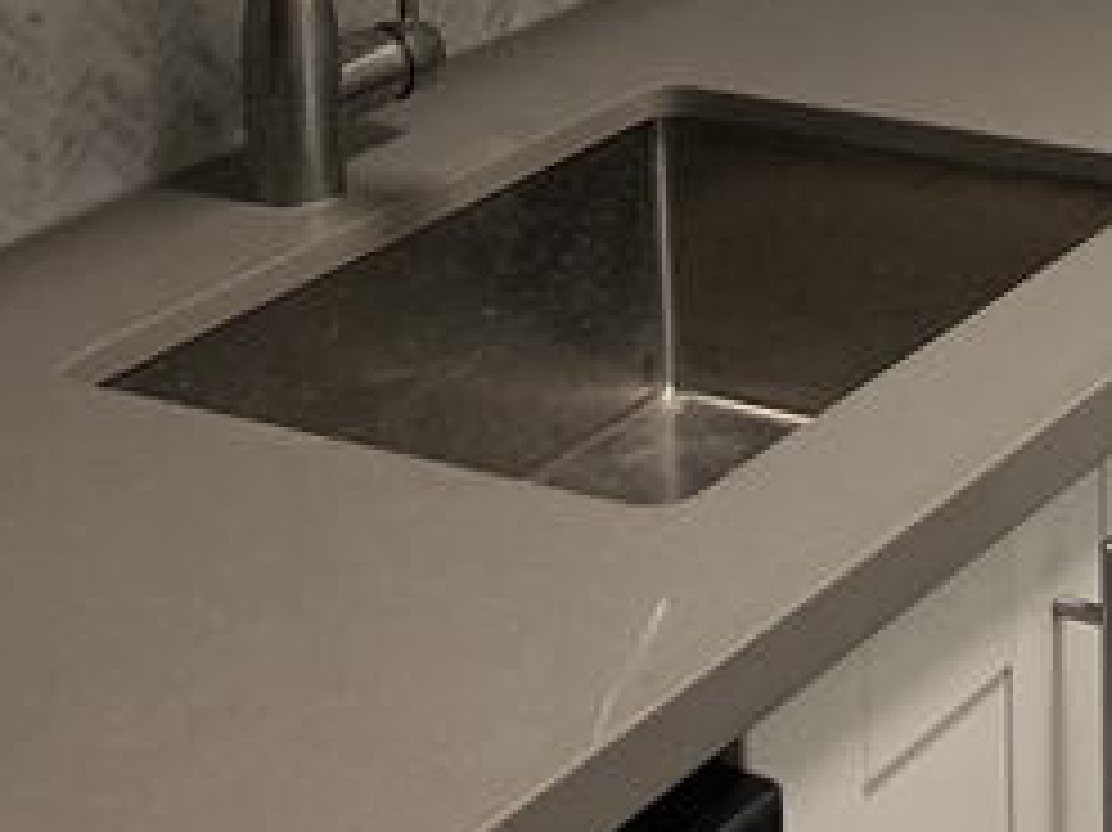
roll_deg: -0.9
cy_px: -661
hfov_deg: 16.6
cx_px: 1670
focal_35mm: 108
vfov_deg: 12.5
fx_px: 3468
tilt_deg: -6.6
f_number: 1.8
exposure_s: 1/60
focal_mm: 4.25
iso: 80
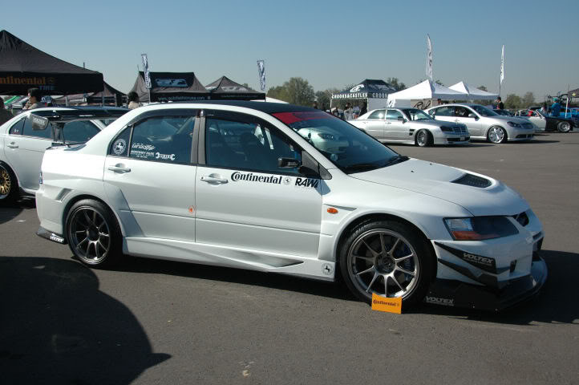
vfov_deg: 36.8
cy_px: 192
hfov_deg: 53.2
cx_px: 290
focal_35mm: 36
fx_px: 578
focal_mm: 24
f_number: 4.5
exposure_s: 1/2000
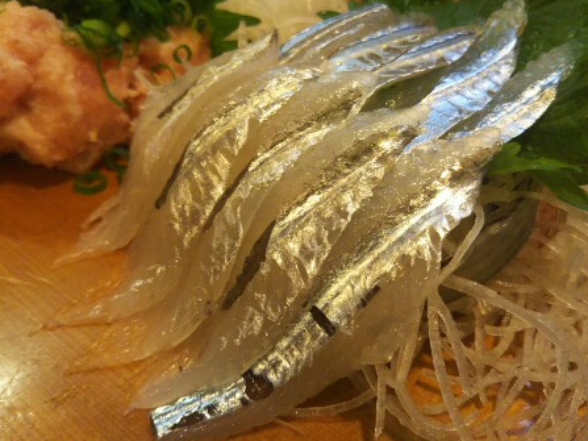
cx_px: 301
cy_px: 188
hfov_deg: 52.6
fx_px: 594
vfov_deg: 40.6
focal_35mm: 35
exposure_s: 1/33
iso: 160
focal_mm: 4
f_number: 2.2
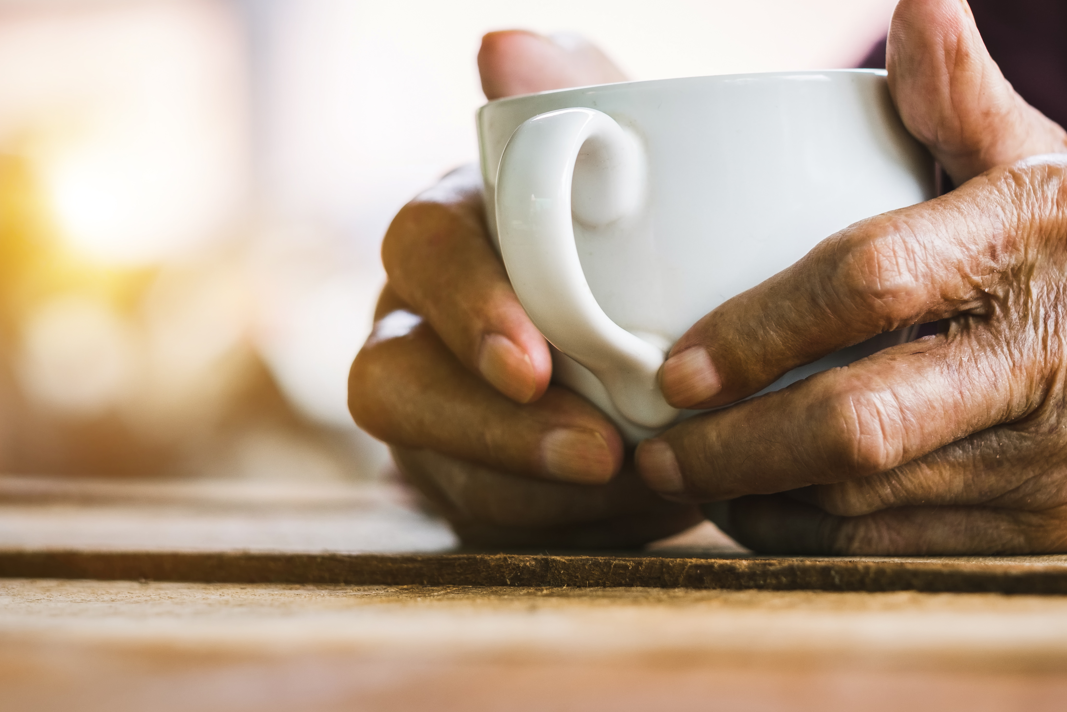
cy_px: 204
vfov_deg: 11.2
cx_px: 694
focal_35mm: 122
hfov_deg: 16.8
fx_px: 3616
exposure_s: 1/150
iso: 250
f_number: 2.8
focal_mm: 56
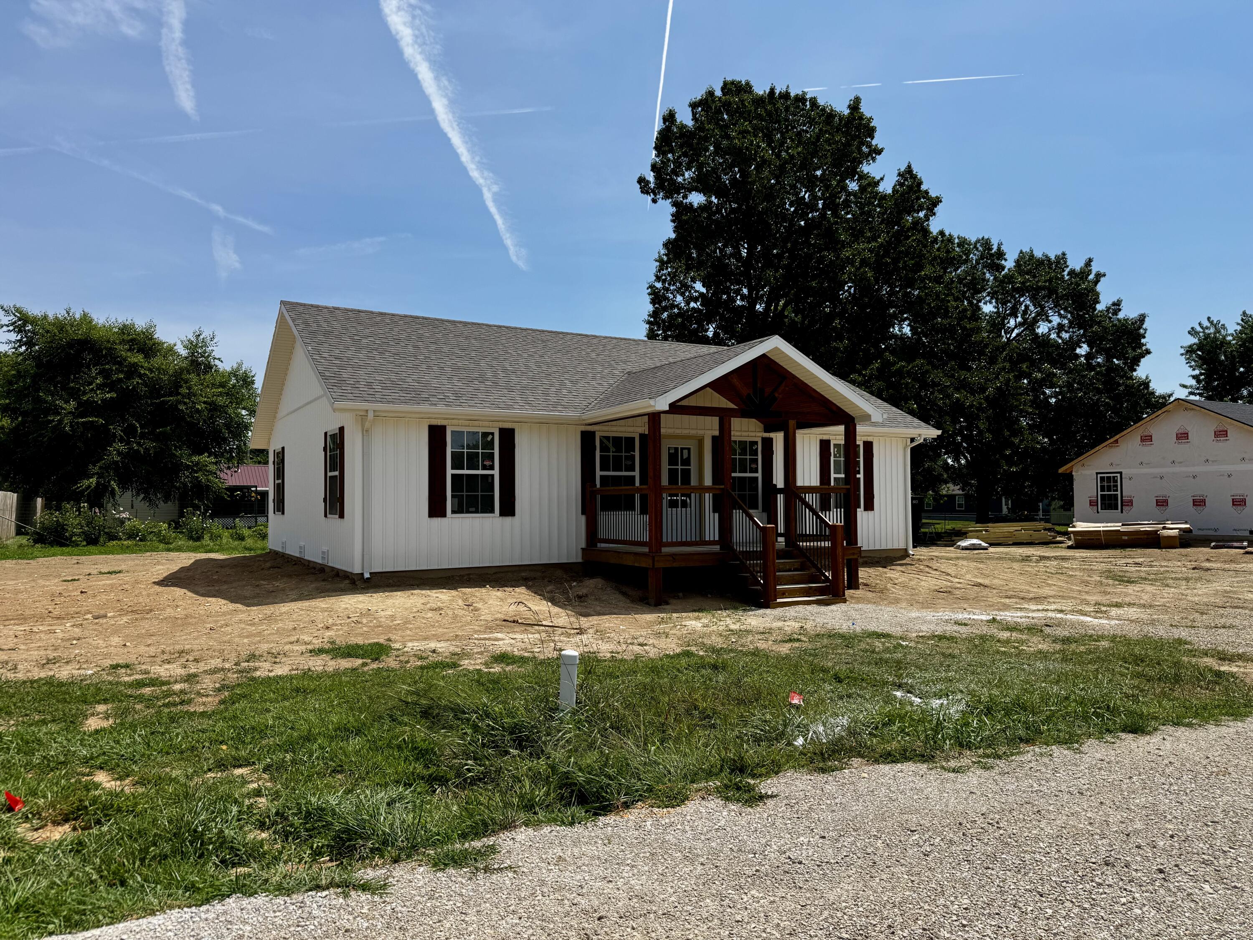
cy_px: 470
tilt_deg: +0.8
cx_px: 626
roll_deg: +0.4
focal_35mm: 24
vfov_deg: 56.8
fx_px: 869
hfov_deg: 71.6
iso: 80
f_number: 1.78
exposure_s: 1/5814
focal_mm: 6.76
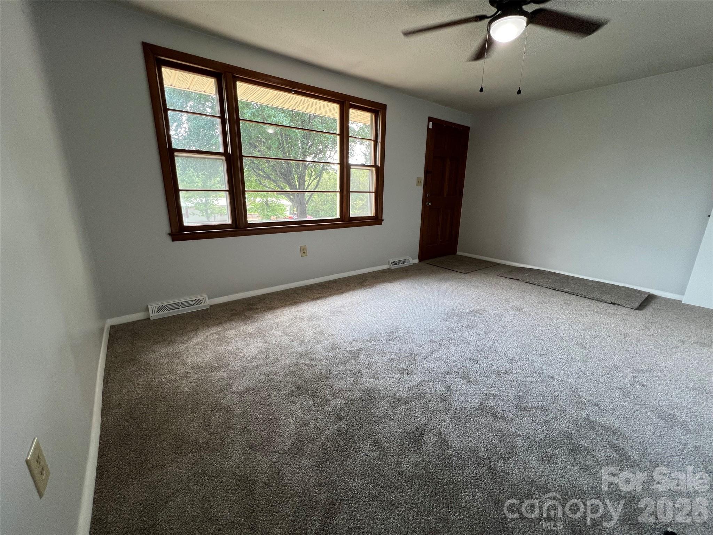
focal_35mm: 13
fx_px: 268
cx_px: 356
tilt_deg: -15.4
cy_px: 268
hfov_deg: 106.2
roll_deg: -1.0
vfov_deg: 89.9
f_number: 1.8
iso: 100
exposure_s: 1/120
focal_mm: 1.57
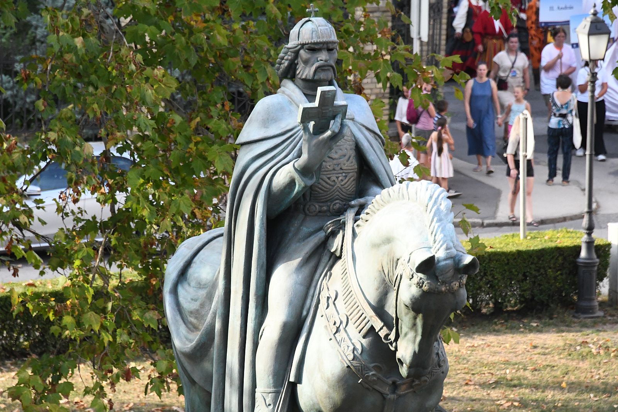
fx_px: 5408
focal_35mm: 315
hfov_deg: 6.5
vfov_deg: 4.4
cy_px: 206
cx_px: 309
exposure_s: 1/2000
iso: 5000
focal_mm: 210
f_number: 6.3
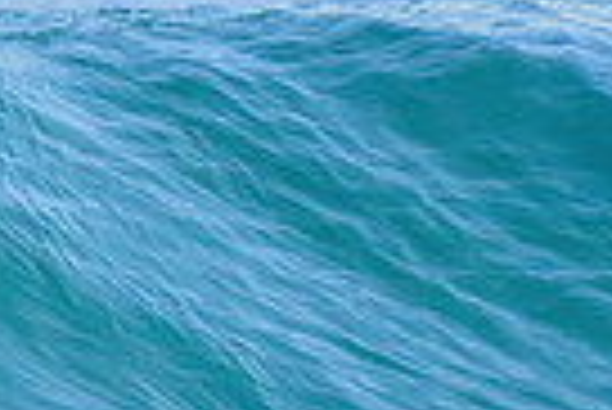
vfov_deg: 0.3
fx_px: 71526
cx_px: -542
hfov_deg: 0.5
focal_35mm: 4203
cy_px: 357
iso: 2200
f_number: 11
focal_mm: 800
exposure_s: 1/1600
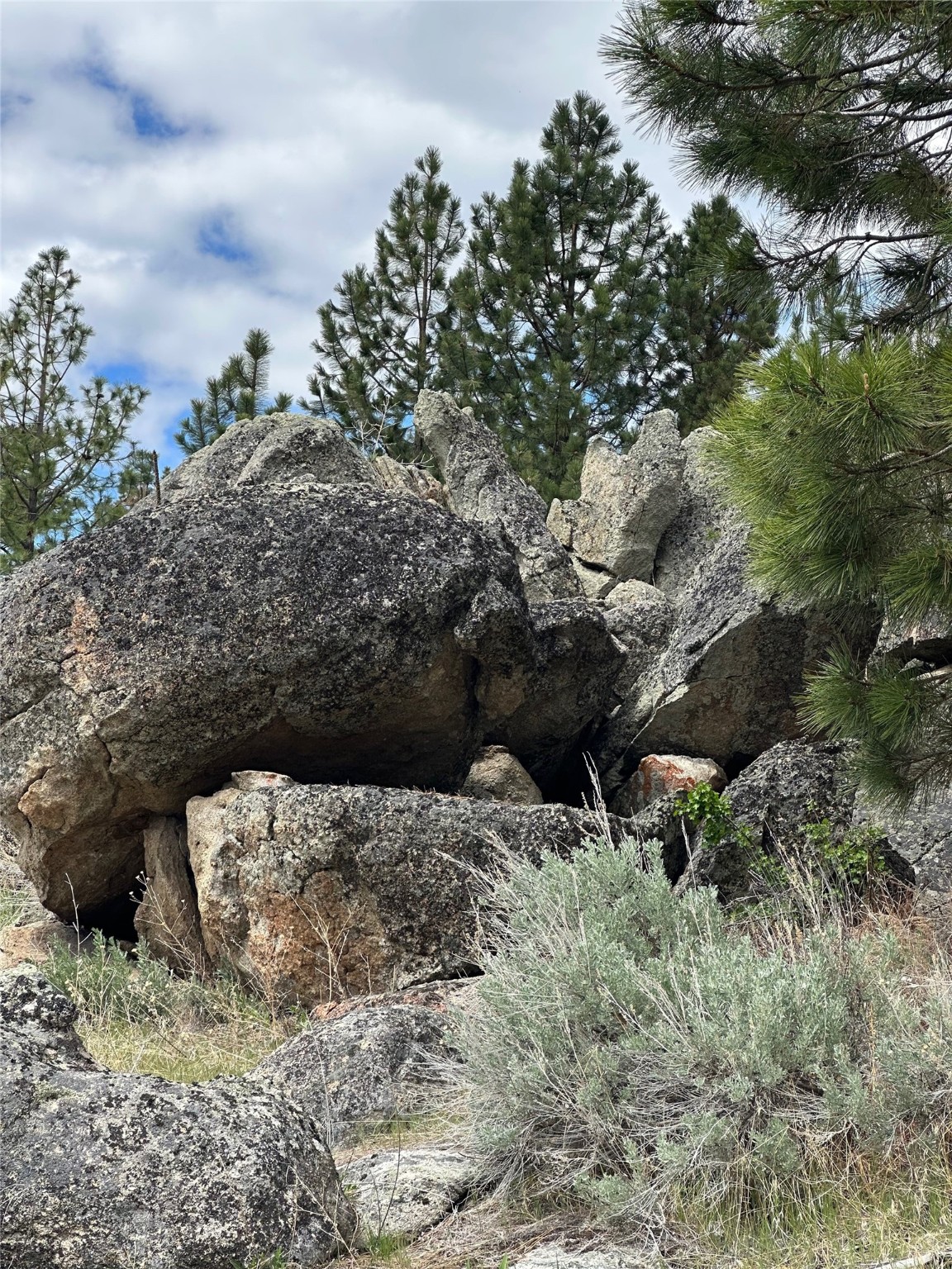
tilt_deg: +12.0
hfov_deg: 19.1
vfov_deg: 25.3
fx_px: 2824
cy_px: 634
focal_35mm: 77
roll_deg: -4.2
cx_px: 476
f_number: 2.8
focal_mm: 9
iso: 32
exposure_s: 1/547
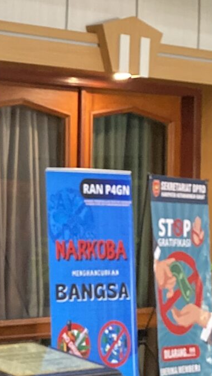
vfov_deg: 19.8
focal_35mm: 108
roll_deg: -0.9
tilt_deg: -0.7
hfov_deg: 9.7
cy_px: 223
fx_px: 1078
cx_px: -320
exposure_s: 1/33
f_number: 1.8
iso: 320
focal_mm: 4.25
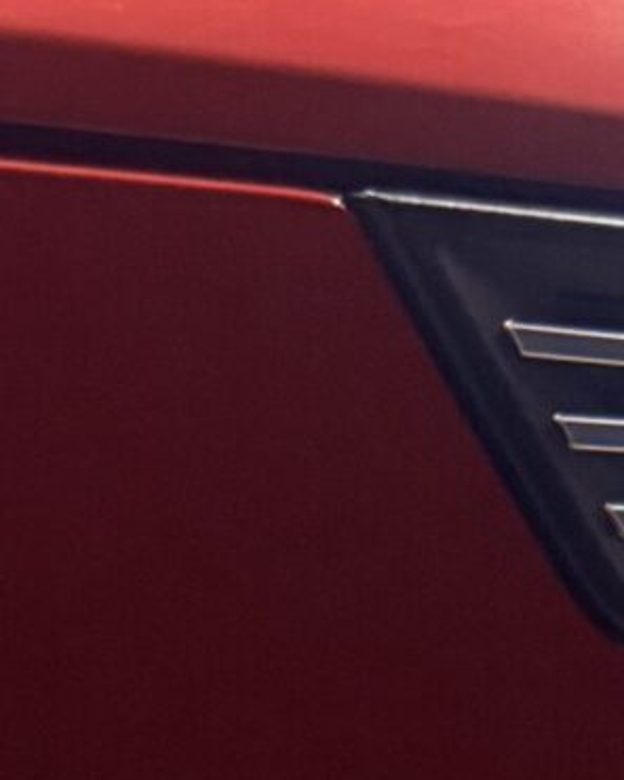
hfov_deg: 9.0
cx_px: 1231
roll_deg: +0.8
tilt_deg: -13.9
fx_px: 3740
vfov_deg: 10.1
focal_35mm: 162
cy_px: 1986
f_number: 1.78
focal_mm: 6.76
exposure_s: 1/33
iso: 640
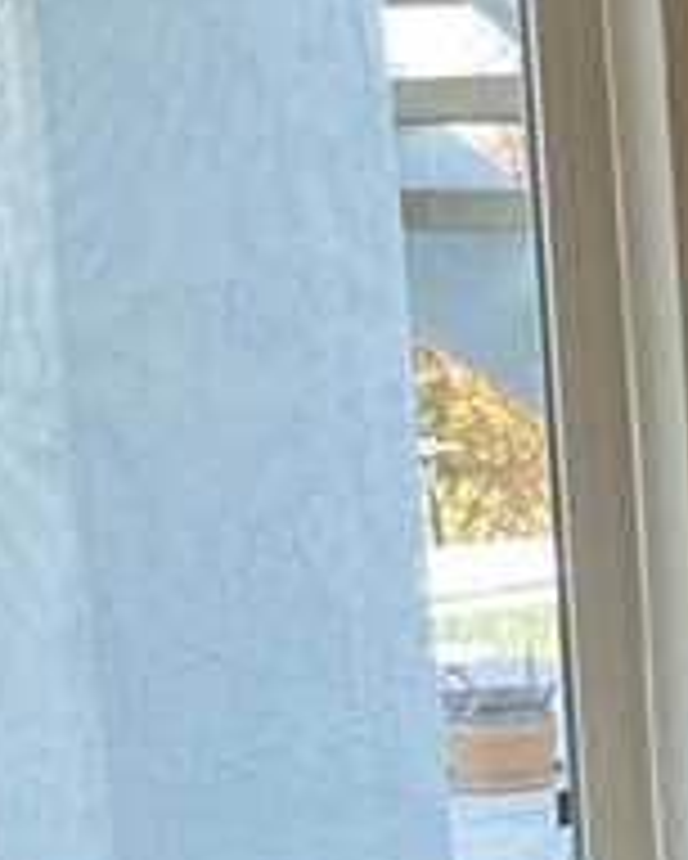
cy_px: 855
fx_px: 3332
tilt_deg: -10.7
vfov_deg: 14.5
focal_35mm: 131
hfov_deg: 9.4
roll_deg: -0.3
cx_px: 2055
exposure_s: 1/120
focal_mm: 5.1
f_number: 1.6
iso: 125
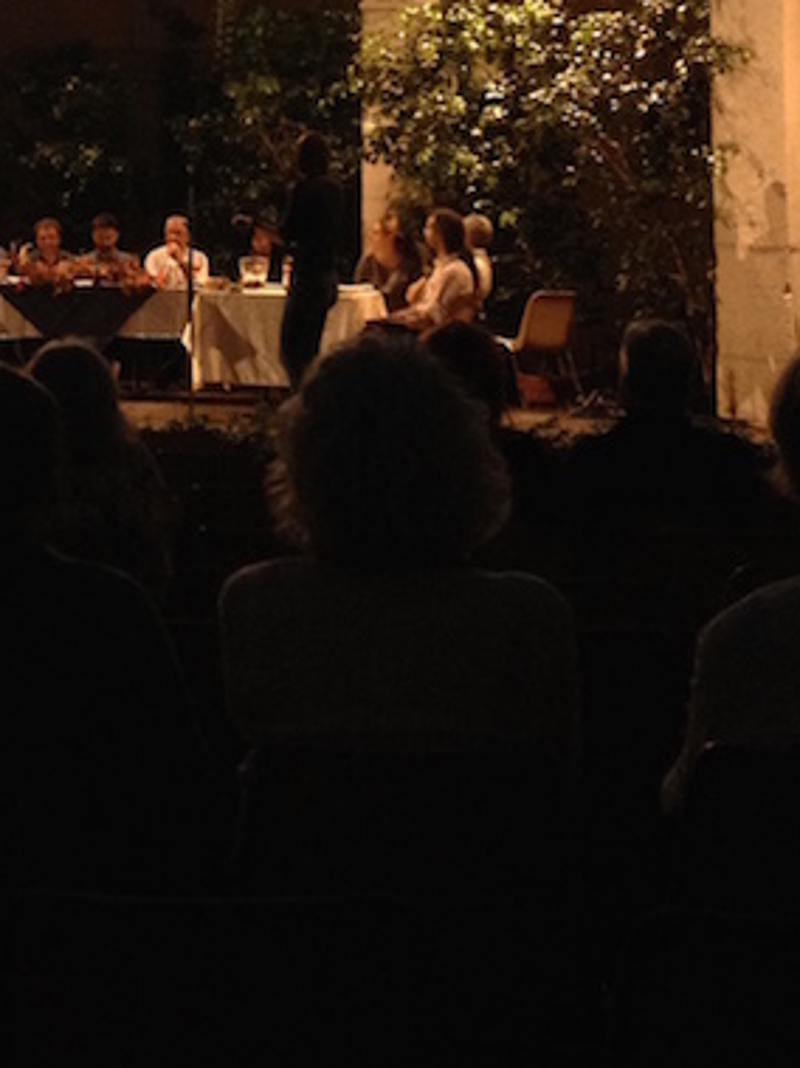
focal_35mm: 85
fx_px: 2621
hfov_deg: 17.1
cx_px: 76
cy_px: -28
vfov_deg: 22.1
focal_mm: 4.28
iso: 200
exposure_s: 1/20
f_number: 2.4
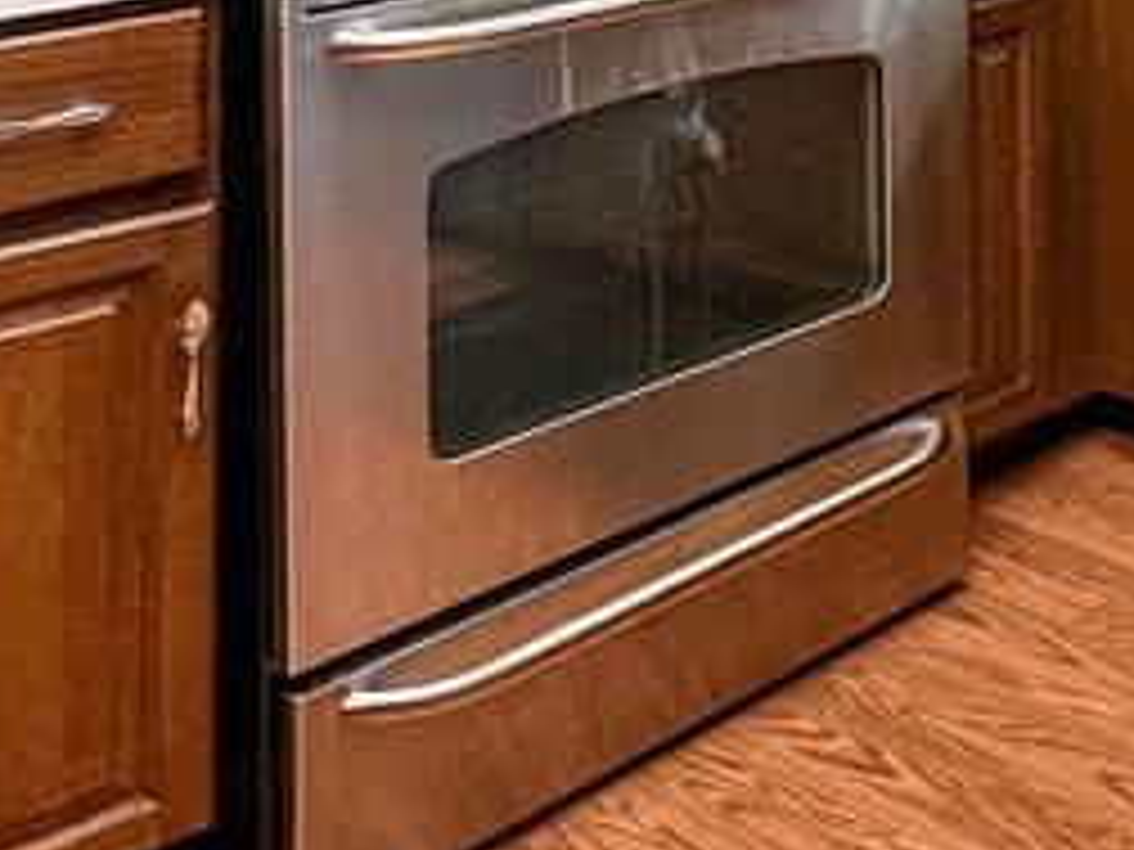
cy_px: 31
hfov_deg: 30.2
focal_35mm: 57
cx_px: 1251
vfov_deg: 24.6
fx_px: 1867
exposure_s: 1/120
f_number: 2.2
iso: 100
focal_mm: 2.22
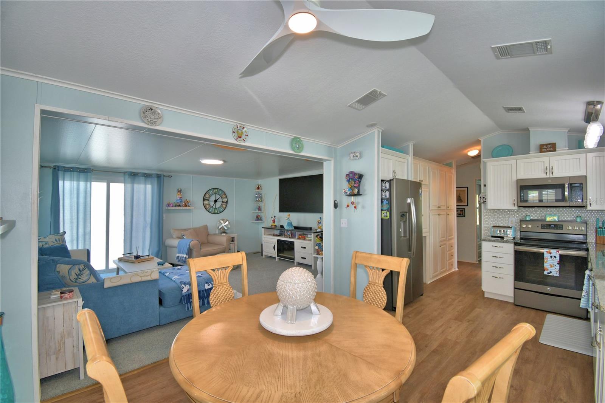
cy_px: 202
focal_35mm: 15
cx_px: 302
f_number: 4.5
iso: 125
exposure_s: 1/60
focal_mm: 10
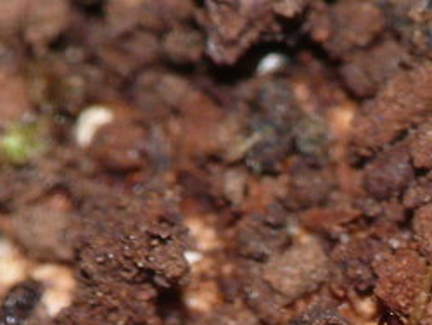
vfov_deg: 1.0
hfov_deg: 1.4
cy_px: 373
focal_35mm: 1433
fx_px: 17901
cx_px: 374
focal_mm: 88.8
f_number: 11
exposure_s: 1/250
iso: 200
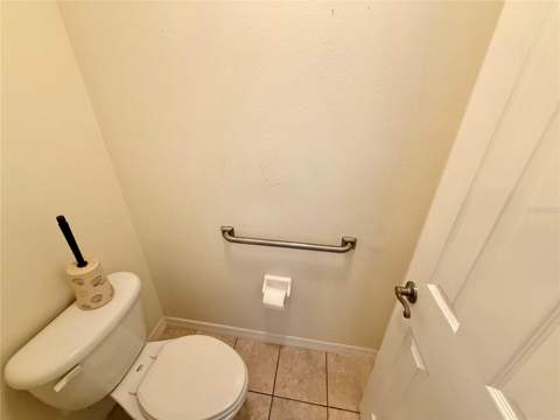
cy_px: 210
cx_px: 280
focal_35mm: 14
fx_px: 226
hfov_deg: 102.1
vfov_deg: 85.7
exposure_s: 1/60
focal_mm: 2.22
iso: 320
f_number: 2.2
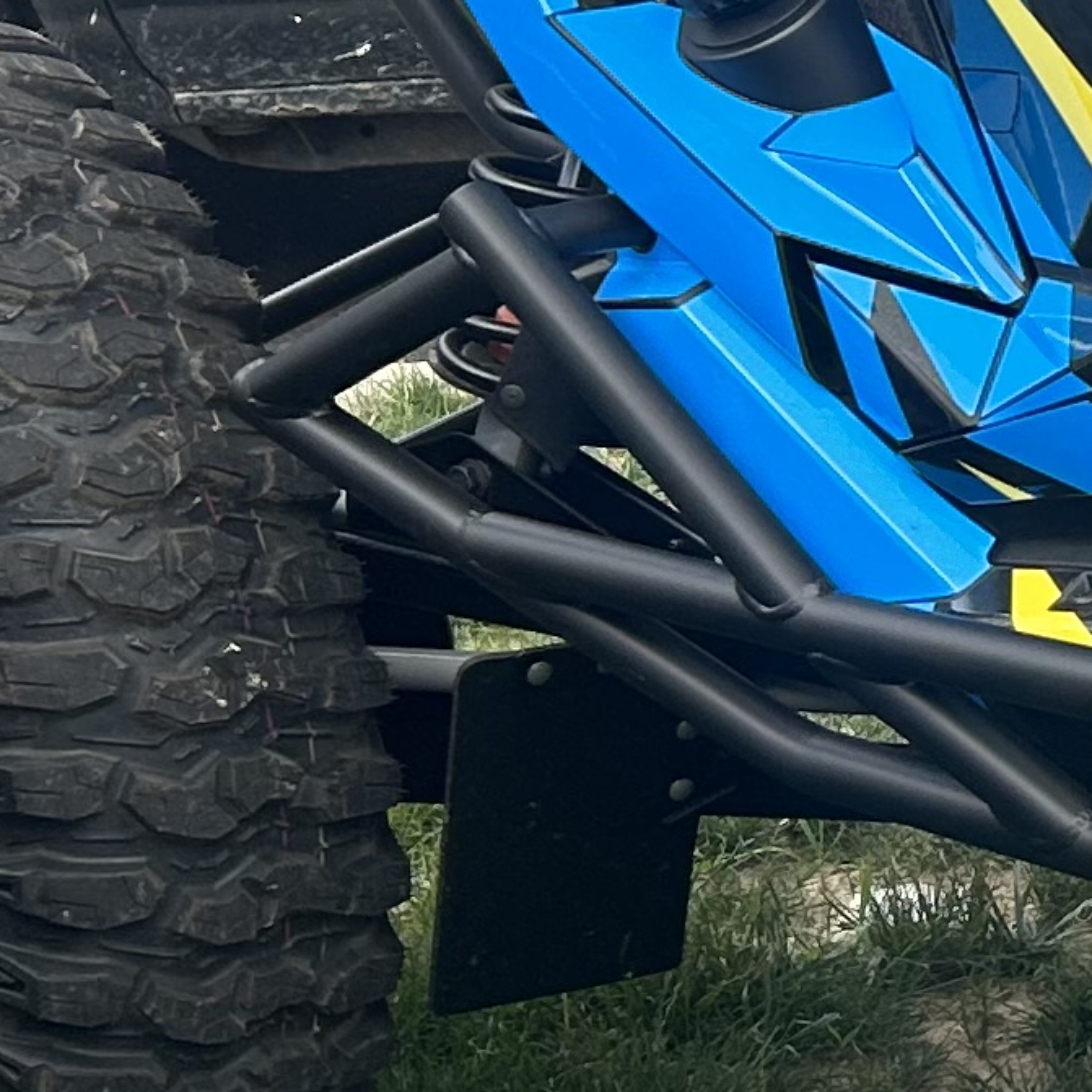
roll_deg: +3.8
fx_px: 4925
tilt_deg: -15.3
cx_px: 2285
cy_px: 461
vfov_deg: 12.6
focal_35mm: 138
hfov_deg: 11.3
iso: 50
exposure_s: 1/859
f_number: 1.5
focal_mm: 5.7
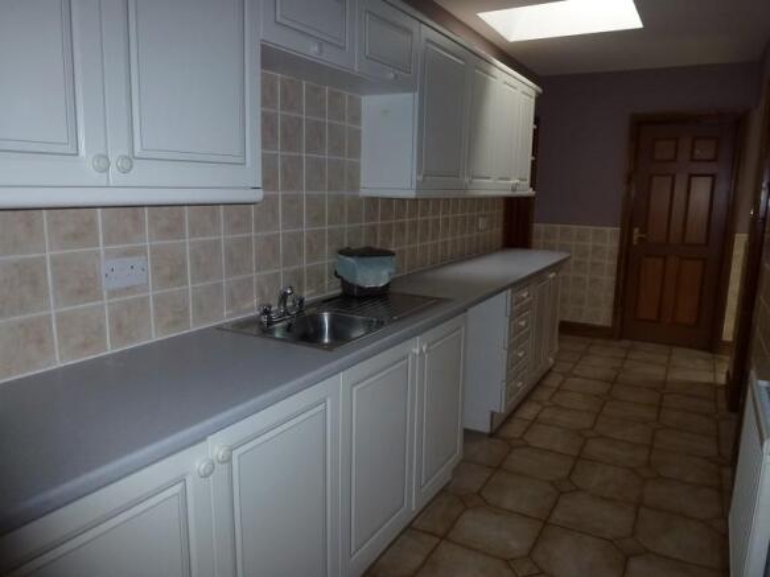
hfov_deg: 71.6
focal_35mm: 24
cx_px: 385
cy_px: 288
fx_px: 534
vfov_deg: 56.8
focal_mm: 4.3
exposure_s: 1/60
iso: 160
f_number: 3.3
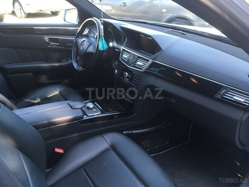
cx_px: 124
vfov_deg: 48.2
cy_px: 94
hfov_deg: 61.7
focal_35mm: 29
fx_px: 209
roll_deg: -3.0
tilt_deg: -28.3
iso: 25
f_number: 2.2
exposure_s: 1/33
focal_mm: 4.15
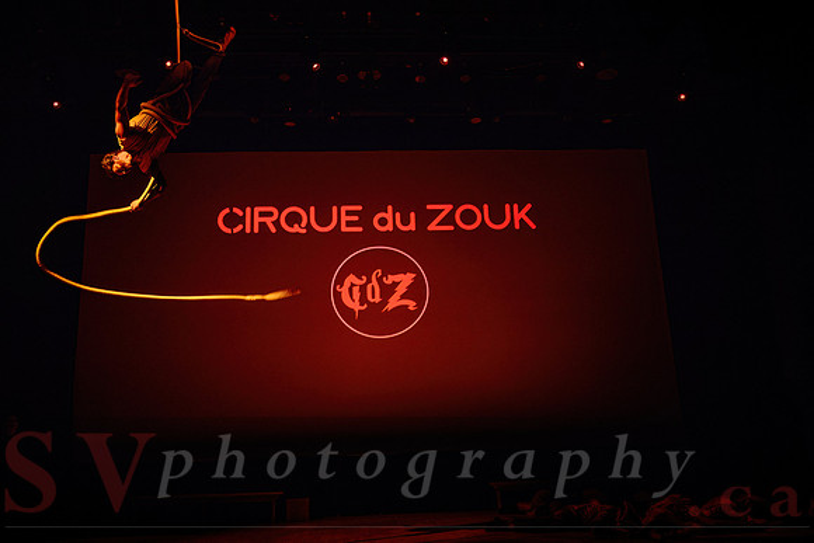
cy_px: 272
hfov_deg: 56.7
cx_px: 407
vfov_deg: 39.6
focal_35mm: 33
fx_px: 755
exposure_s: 1/160
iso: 1600
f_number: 2.8
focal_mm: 31.5
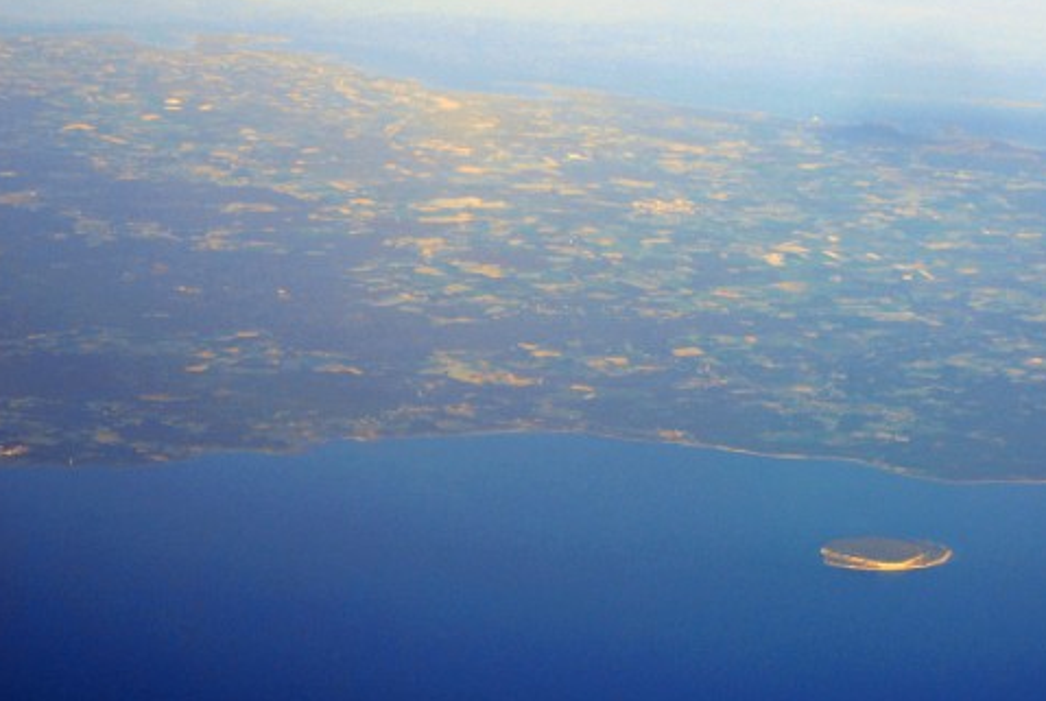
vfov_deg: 10.0
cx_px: 832
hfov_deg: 14.8
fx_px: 4011
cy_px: 452
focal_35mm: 138
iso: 160
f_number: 10
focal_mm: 55
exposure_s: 1/250
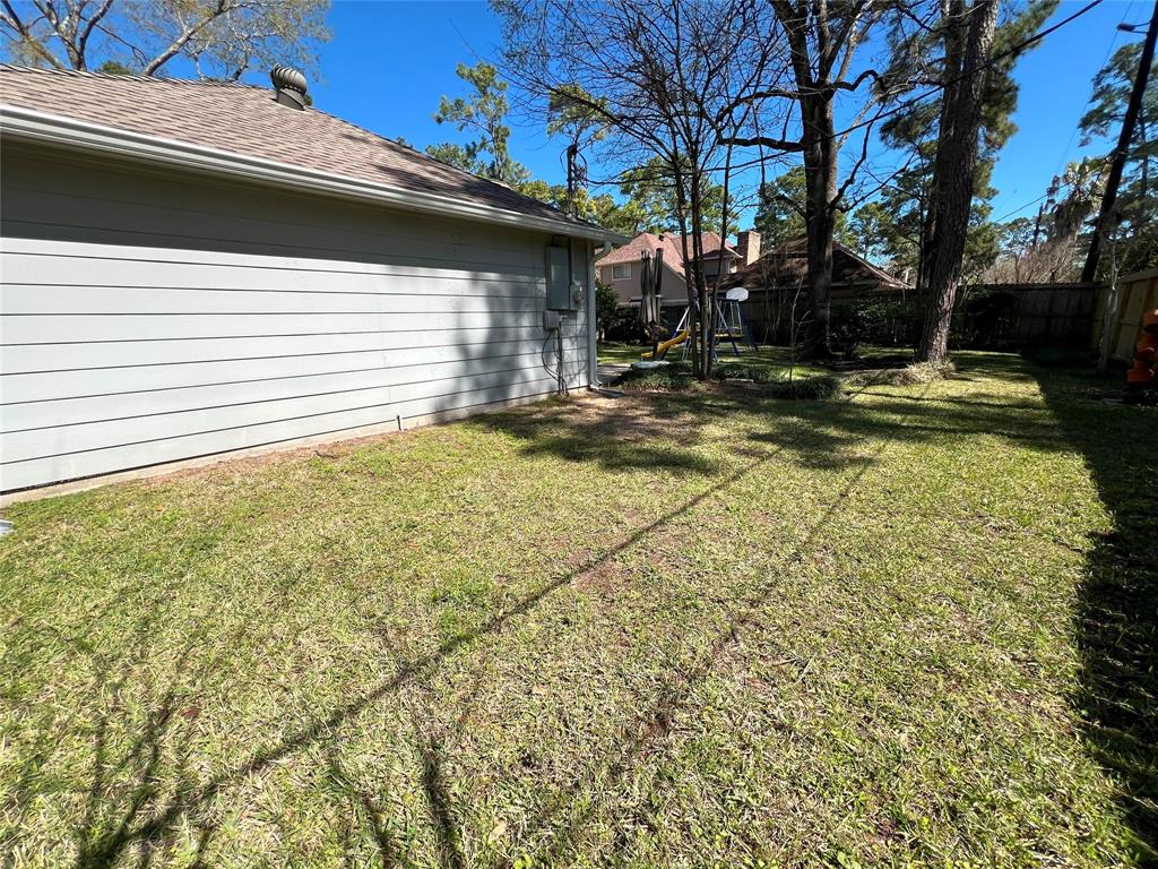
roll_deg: +1.8
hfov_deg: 106.2
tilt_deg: -13.7
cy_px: 434
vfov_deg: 89.9
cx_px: 579
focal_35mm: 13
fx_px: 435
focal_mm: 1.57
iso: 32
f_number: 1.8
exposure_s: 1/1468
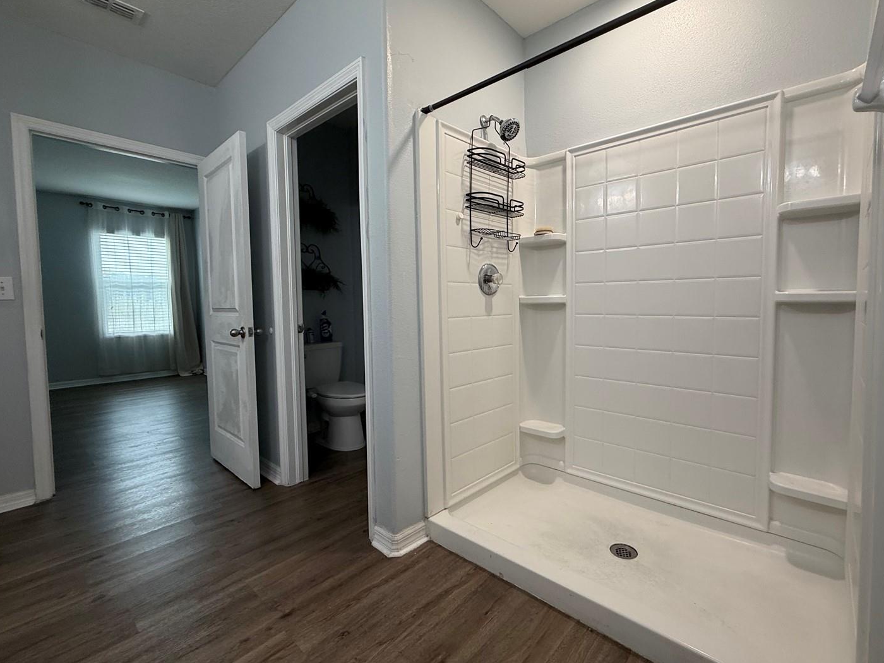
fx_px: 409
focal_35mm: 16
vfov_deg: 78.1
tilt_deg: -3.8
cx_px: 488
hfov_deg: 94.2
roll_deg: +0.8
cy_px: 325
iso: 200
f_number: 2.2
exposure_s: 1/60
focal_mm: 2.22
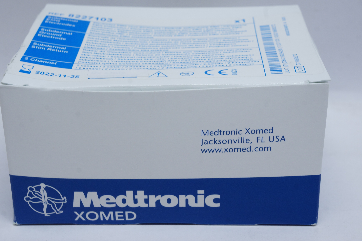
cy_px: 120
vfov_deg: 20.1
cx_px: 181
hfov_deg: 29.9
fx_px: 678
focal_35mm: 68
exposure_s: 1/15
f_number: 11
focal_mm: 45
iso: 400
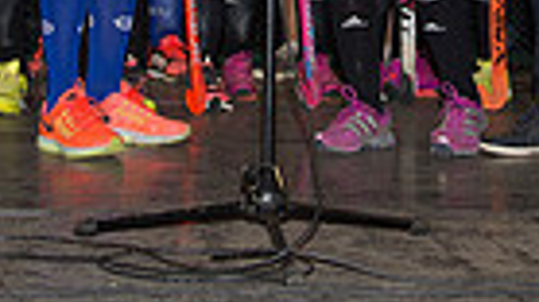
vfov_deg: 7.6
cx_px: 252
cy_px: -401
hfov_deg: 14.4
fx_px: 2128
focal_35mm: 149
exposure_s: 1/125
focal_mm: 34
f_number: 2.8
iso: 800
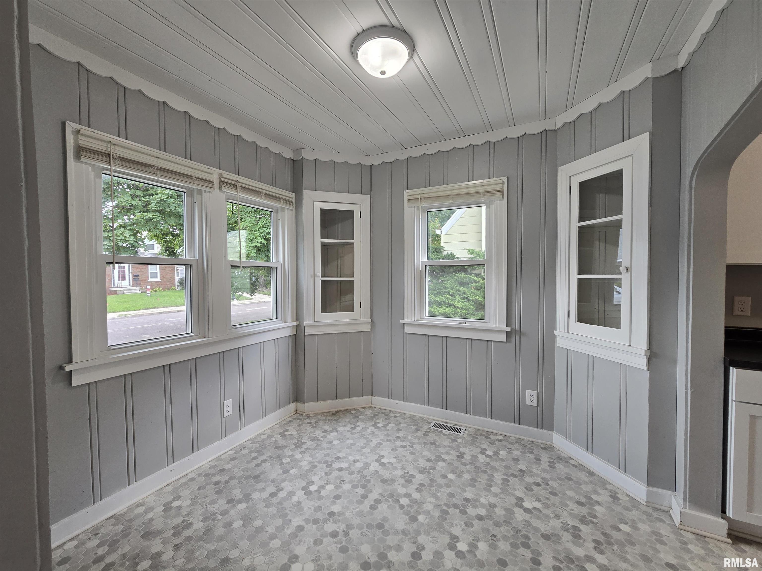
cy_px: 286
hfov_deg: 106.2
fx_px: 286
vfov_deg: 89.9
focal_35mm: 13
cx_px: 381
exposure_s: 1/60
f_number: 2.2
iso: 100
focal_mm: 2.2
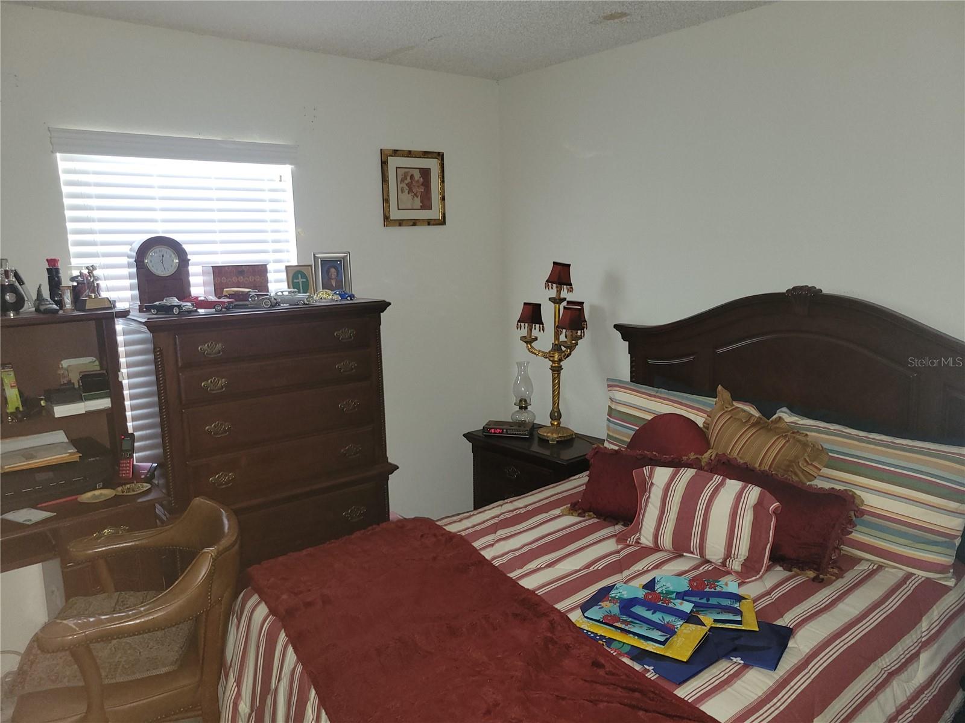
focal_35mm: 26
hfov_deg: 67.3
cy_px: 362
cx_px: 482
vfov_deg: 53.1
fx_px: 725
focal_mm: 5.4
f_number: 1.8
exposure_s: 1/11.2
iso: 125
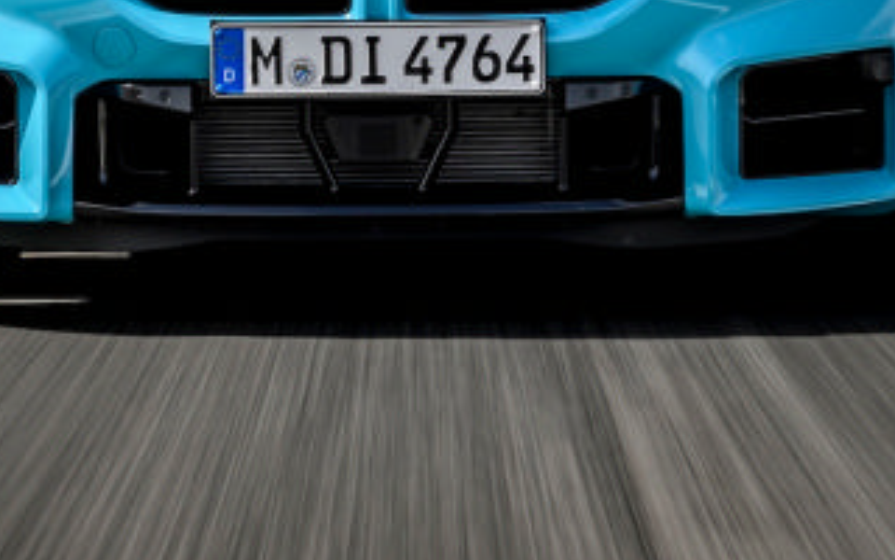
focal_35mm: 129
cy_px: -115
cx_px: 478
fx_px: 3147
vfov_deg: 10.0
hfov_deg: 16.2
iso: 32
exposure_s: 1/10
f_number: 14
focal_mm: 45
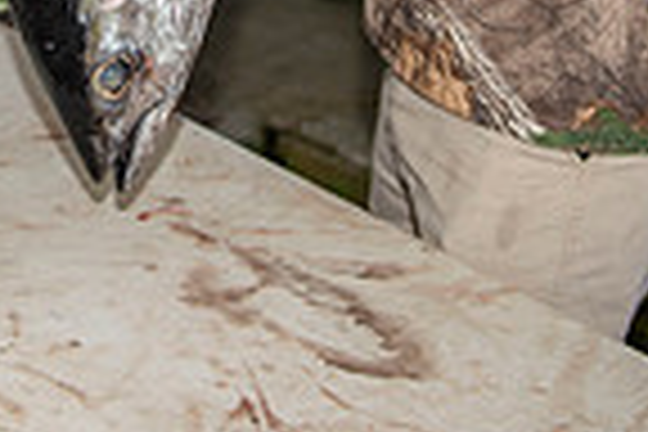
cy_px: -342
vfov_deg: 11.6
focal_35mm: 109
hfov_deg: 18.4
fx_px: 1962
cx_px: 58
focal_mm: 27
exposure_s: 1/200
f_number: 2.8
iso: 50
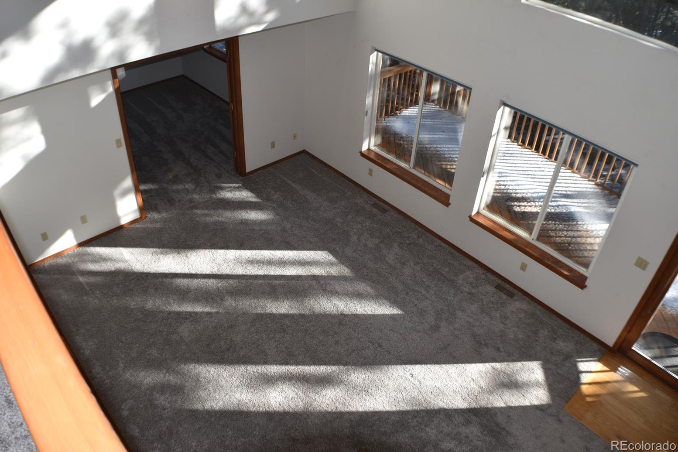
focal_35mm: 36
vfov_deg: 37.3
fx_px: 669
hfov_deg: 53.8
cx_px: 332
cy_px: 222
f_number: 5.6
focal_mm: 23
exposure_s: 1/125
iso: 140
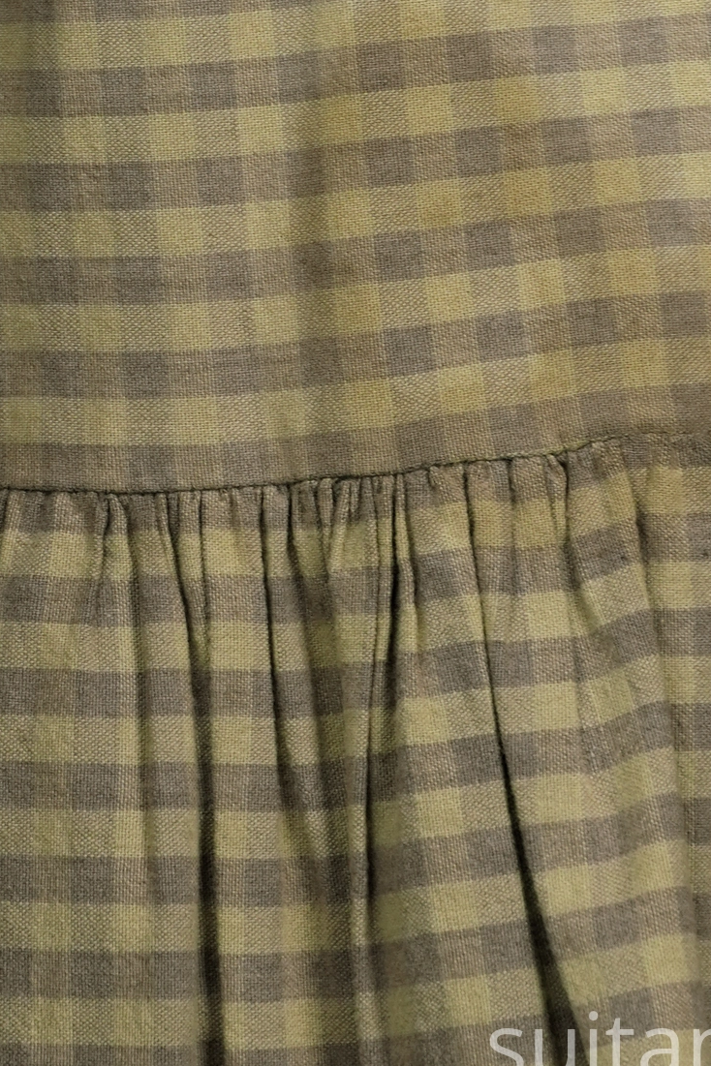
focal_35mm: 396
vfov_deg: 5.2
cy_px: -217
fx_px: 11740
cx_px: 368
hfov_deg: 3.5
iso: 320
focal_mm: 101
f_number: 8
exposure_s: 1/40
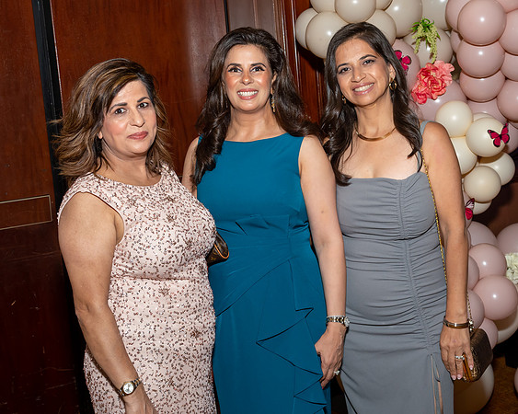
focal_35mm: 53
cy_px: 176
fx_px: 813
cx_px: 258
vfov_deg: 28.5
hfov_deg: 35.4
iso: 400
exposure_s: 1/250
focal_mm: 26
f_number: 6.3
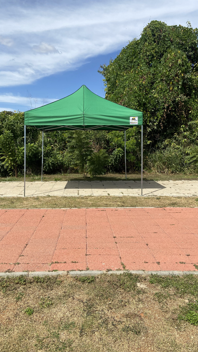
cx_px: 87
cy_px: 173
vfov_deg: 66.1
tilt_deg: -4.6
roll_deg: -0.3
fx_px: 271
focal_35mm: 29
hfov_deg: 40.1
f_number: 1.8
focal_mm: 4.25
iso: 32
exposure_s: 1/2967
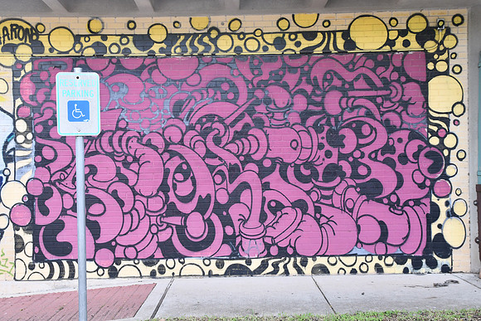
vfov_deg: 28.1
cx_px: 240
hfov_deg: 41.1
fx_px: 641
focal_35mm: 48
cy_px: 160
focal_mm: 32
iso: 800
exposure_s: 1/160
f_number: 10
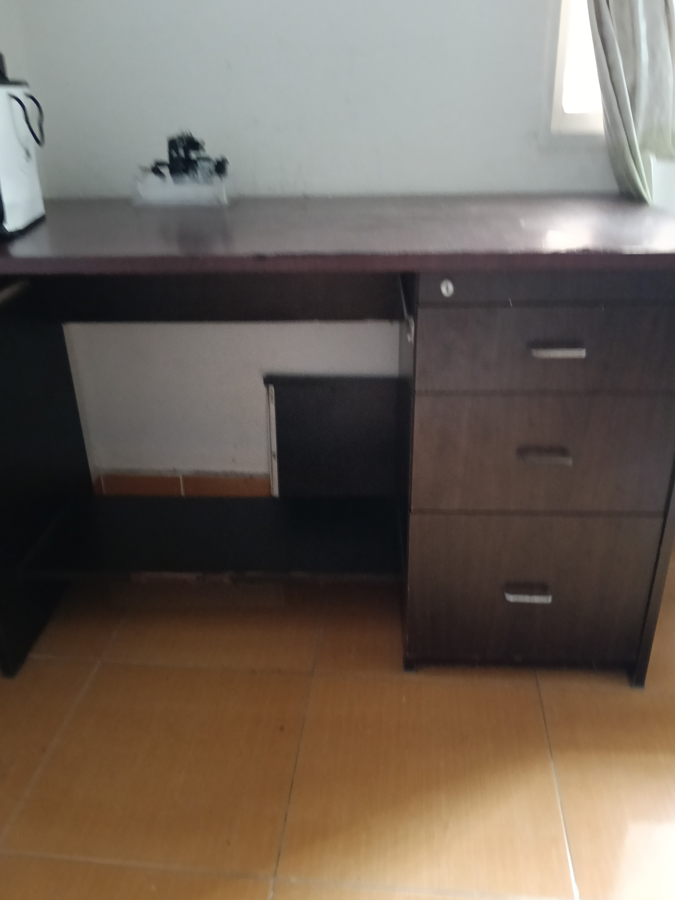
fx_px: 702
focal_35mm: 27
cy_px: 450
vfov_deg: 65.3
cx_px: 338
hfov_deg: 51.4
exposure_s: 1/14.3
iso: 1600
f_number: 1.8
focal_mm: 3.98
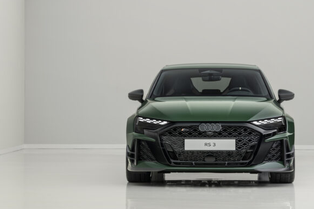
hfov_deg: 16.5
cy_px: 100
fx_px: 1081
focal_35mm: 124
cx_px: 168
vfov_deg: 11.0
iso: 125
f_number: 11
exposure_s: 1/5
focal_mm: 70
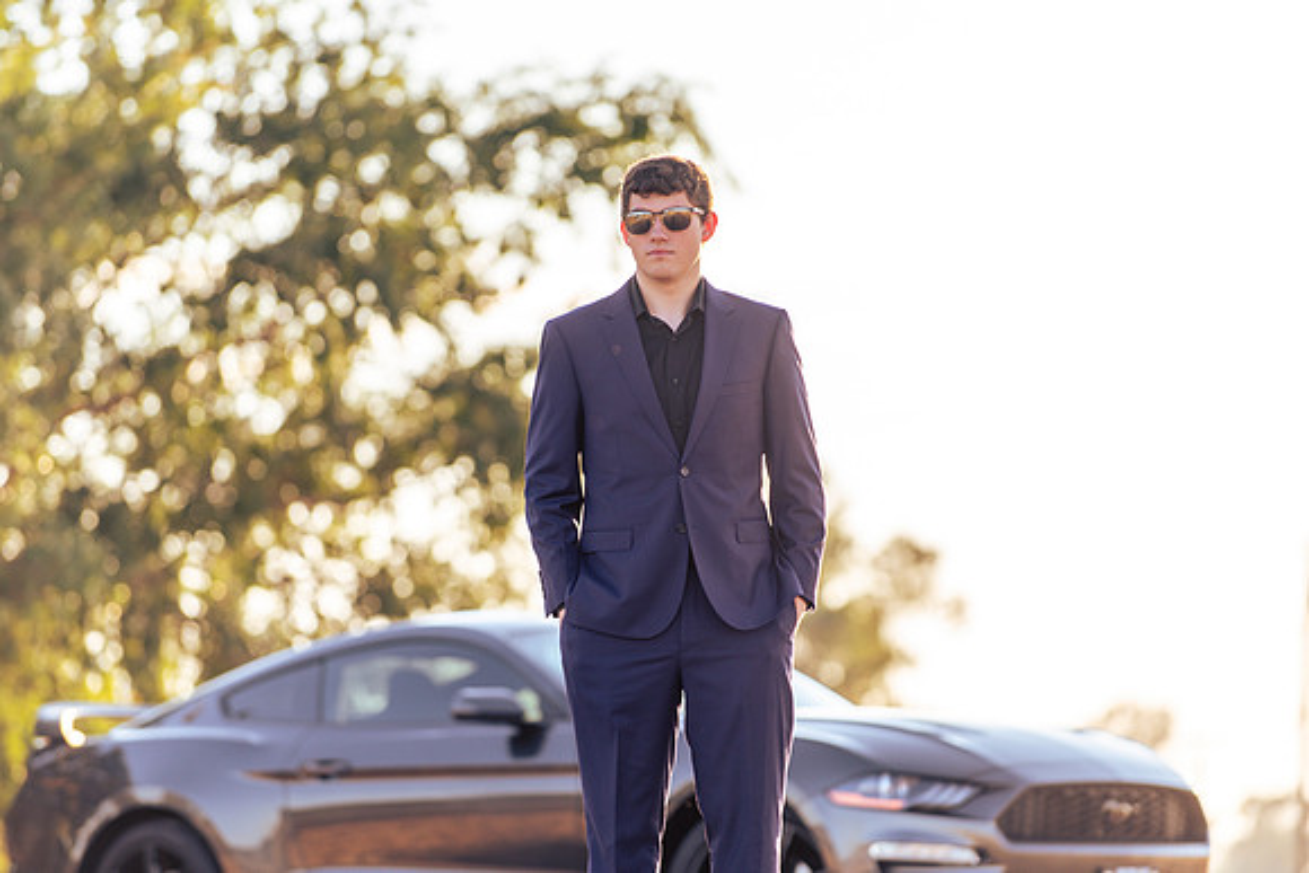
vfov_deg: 6.5
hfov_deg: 9.8
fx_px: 7662
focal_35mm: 211
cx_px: 654
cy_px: 436
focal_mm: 200
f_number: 4
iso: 31
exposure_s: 1/250
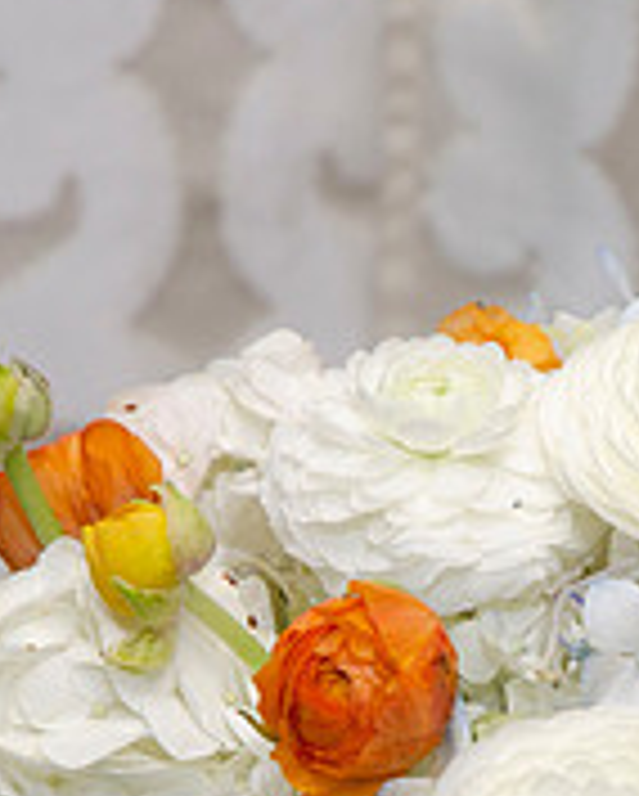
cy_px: 724
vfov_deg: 6.0
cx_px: 526
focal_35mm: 322
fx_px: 7599
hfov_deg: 4.8
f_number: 5.6
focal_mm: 70
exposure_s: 1/250
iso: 250
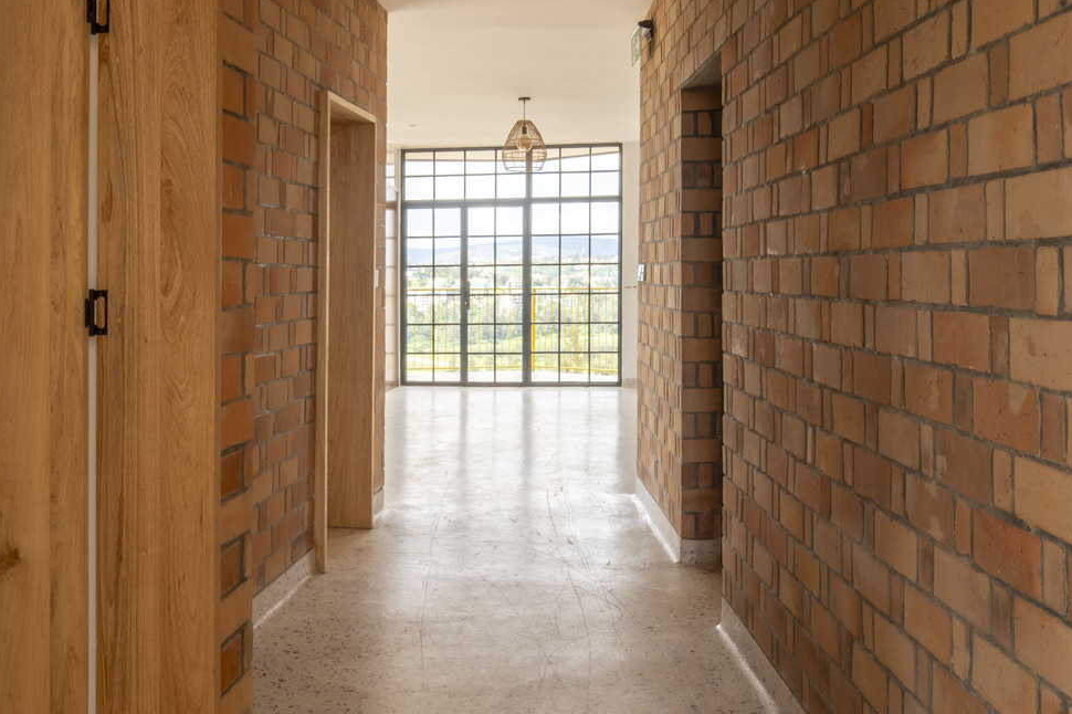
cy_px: 301
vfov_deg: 39.8
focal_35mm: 33
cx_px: 412
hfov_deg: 56.7
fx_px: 982
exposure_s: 1/8
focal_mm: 16
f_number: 22
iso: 100
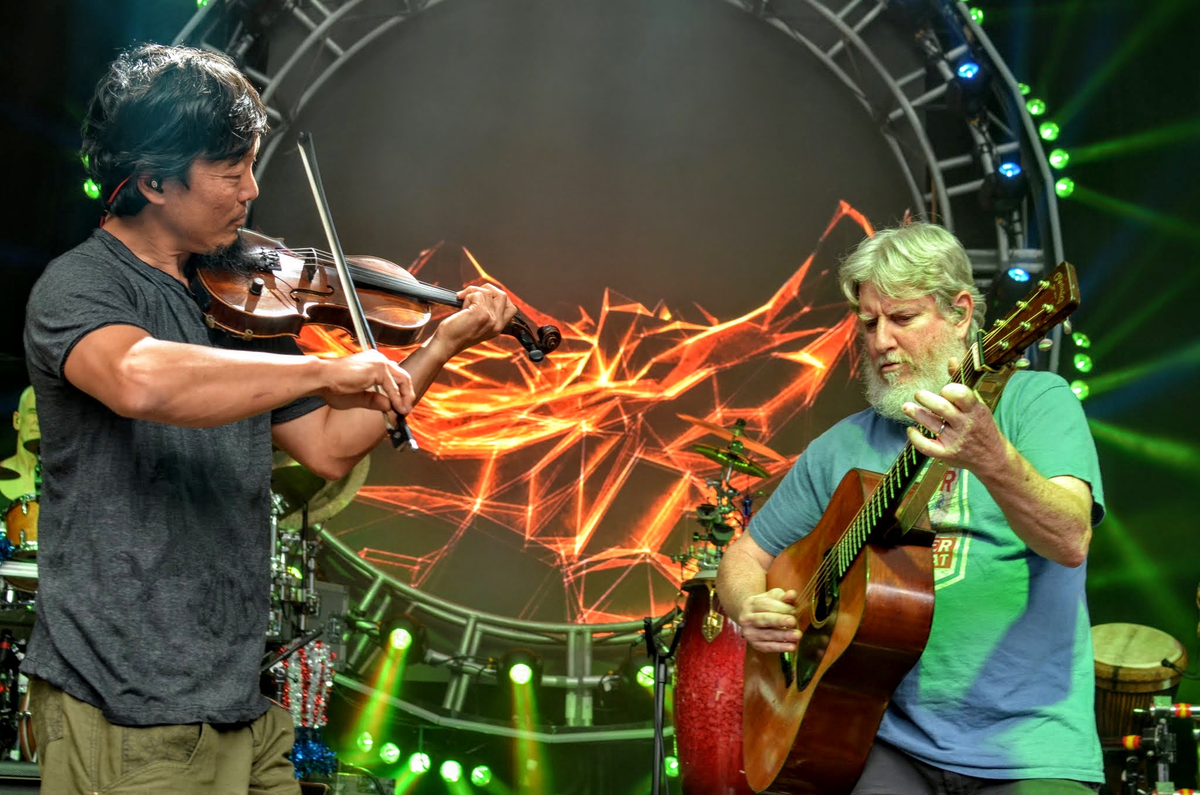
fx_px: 1747
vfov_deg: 25.6
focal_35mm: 52
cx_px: 600
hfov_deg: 37.9
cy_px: 398
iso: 400
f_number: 5
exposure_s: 1/100
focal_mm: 35
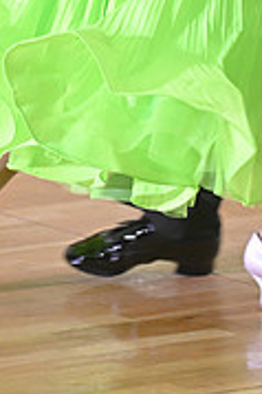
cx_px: 215
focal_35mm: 438
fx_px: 4790
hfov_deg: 3.1
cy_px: -180
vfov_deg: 4.7
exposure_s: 1/320
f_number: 4.5
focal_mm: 135
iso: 2500
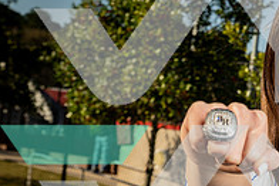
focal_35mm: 163
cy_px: 201
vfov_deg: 8.4
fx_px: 1264
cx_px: 363
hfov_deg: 12.2
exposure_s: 1/250
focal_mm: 55
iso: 125
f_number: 10
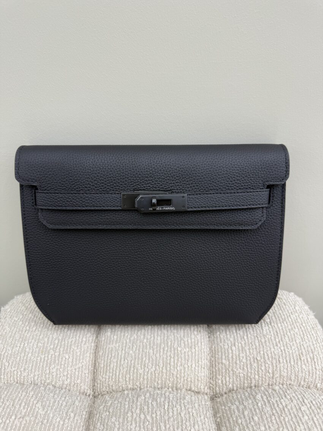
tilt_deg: -35.2
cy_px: 216
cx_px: 162
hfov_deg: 56.8
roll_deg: +0.8
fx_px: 299
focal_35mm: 24
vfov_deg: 71.6
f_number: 1.78
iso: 80
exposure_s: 1/100
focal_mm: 6.76
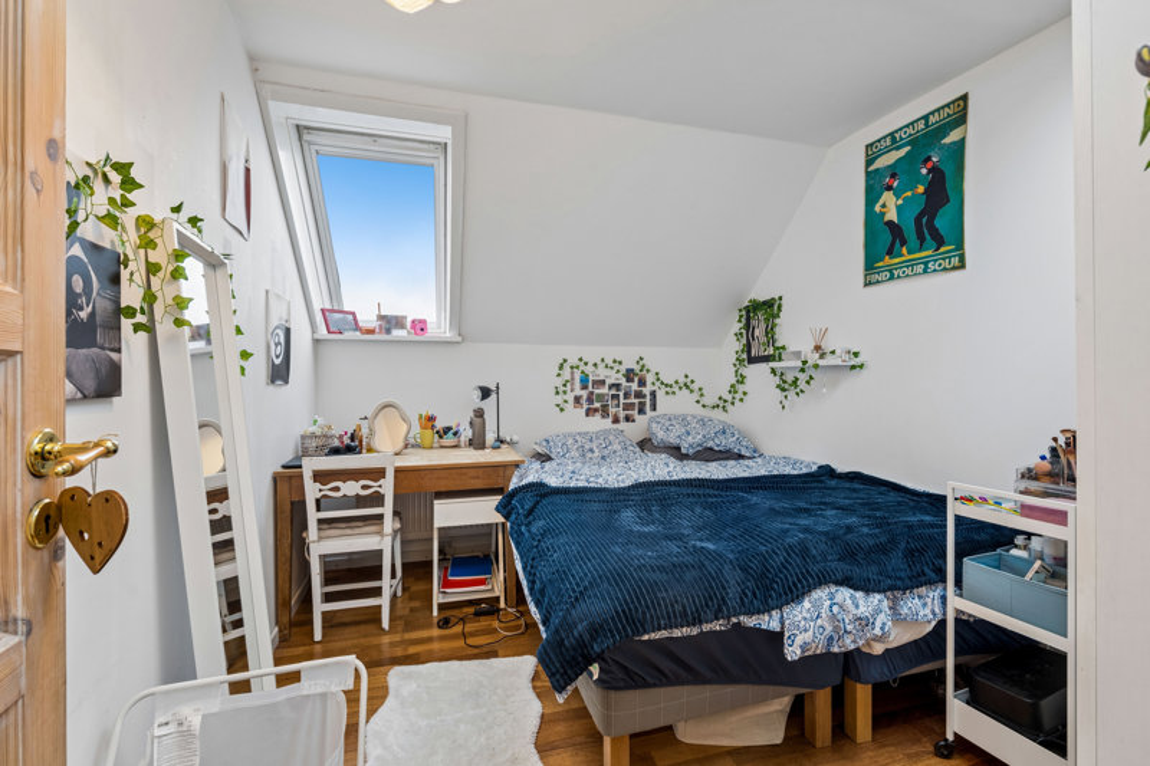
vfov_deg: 73.7
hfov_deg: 96.7
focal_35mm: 16
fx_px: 511
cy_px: 383
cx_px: 575
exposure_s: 1/5
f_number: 9
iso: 160
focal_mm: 16
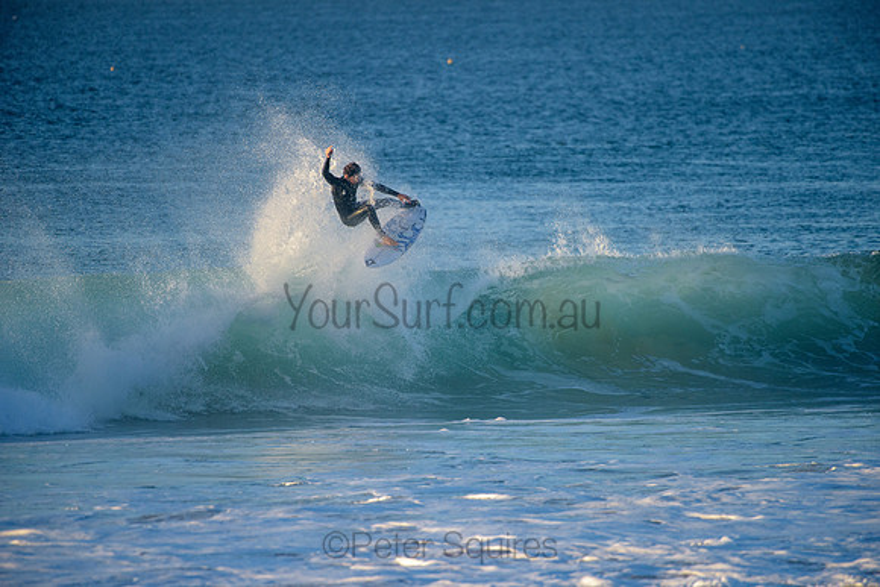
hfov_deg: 4.1
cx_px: 440
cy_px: 294
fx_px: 12225
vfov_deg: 2.8
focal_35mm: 500
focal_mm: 500
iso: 720
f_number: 5.6
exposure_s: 1/2000
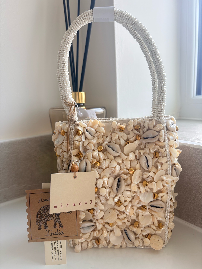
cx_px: 101
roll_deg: +2.8
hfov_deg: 53.1
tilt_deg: -10.5
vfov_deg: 67.3
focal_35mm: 26
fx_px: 202
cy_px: 134
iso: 64
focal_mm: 5.96
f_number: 1.6
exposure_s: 1/121
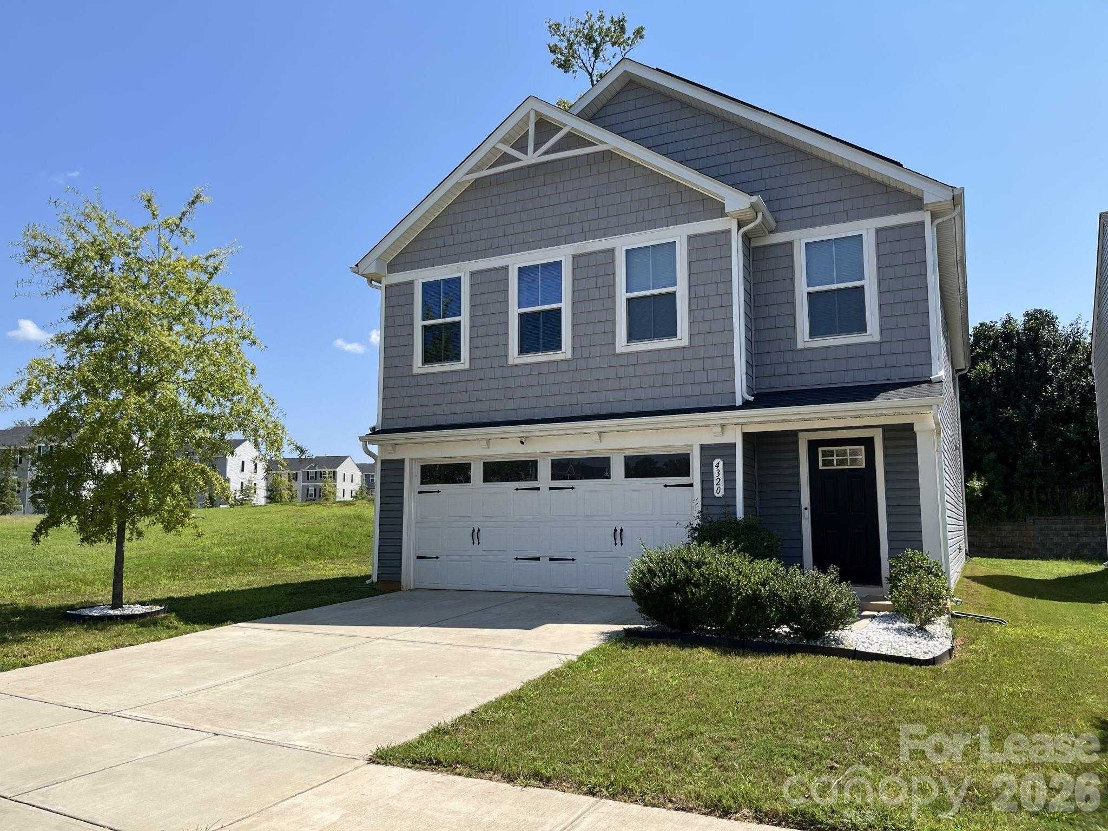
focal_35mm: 26
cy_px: 416
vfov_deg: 53.1
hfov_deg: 67.3
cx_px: 554
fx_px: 832
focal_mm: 5.1
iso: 50
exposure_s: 1/3135
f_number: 1.6
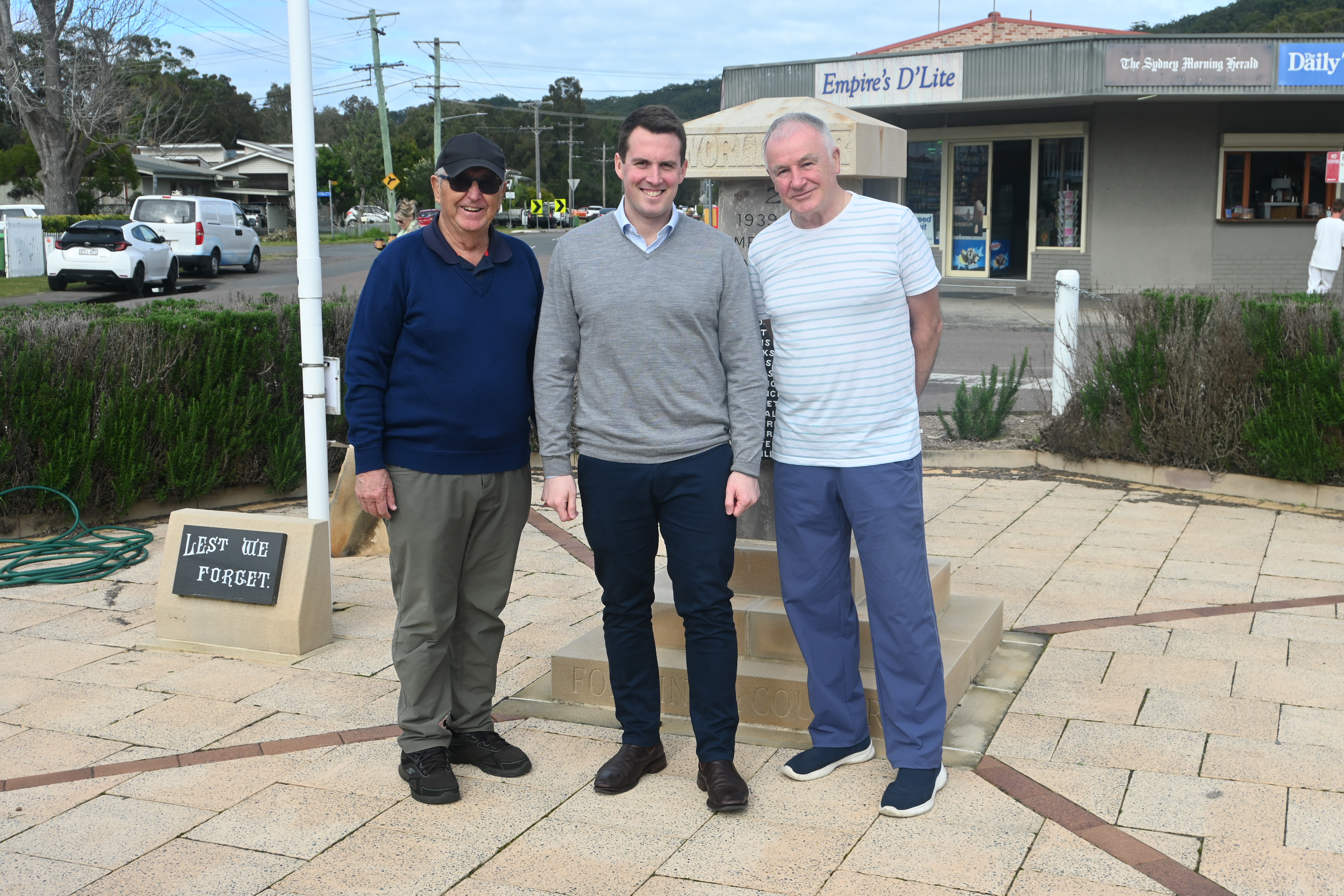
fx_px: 1540
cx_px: 672
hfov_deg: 47.2
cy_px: 448
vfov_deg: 32.4
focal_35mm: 41
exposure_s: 1/320
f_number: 6.3
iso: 100
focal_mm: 27.5
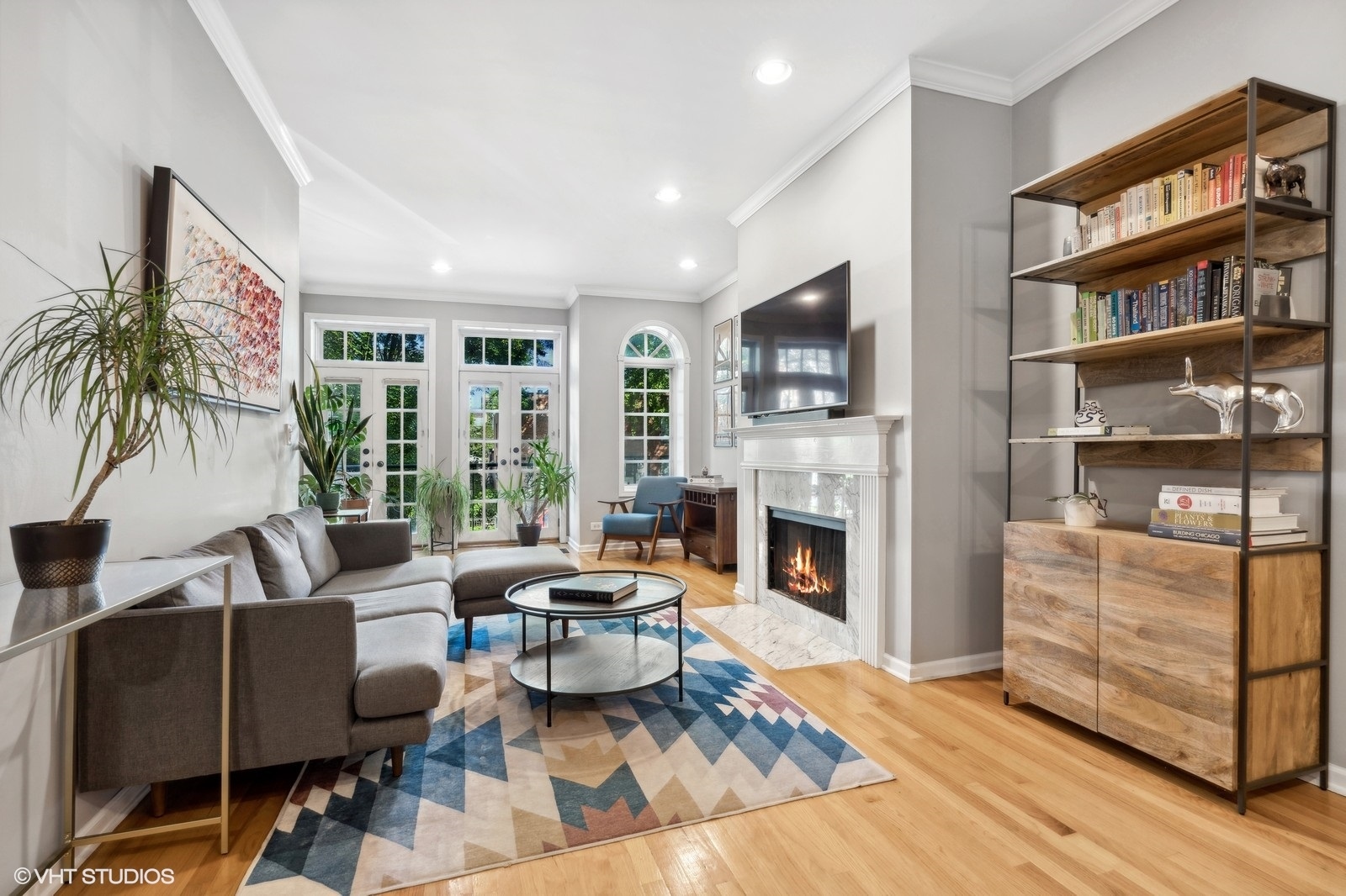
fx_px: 598
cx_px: 673
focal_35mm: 16
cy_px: 448
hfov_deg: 96.7
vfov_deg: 73.7
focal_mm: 16
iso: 400
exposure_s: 1/15
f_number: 8
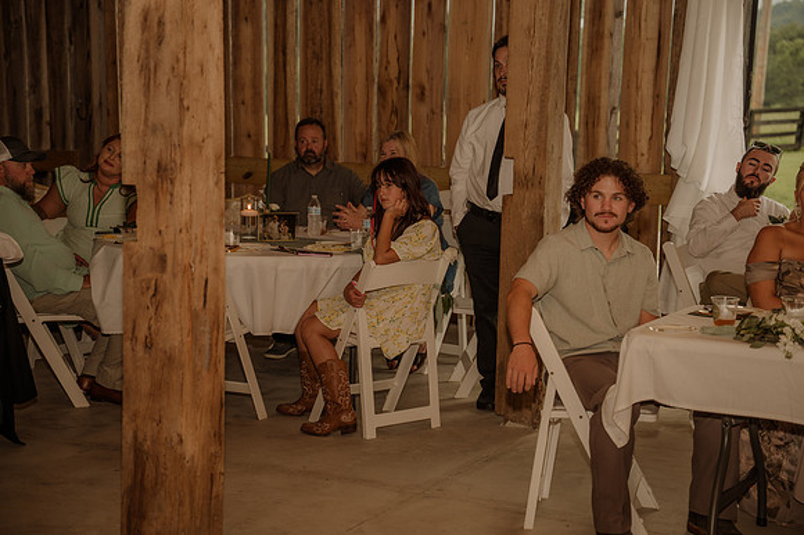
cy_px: 268
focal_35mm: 70
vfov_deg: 19.4
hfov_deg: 28.9
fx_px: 1562
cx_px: 402
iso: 500
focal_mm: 70
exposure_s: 1/200
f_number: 3.5
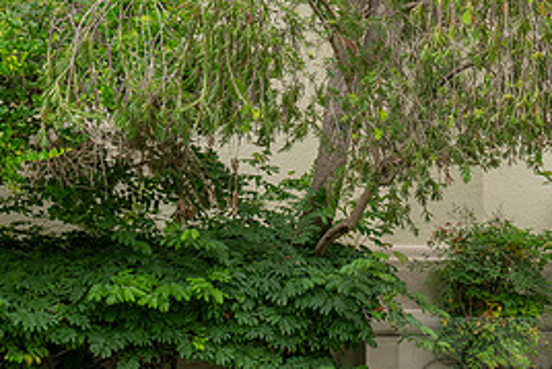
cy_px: 366
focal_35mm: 104
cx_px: 579
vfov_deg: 13.0
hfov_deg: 19.0
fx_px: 1595
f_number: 5.6
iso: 200
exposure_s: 1/200
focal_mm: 48
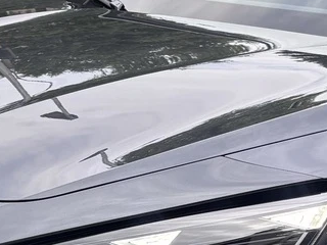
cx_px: 316
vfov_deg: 11.2
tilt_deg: -21.0
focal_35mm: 130
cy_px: 302
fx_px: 1228
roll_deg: -5.3
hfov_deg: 14.9
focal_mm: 5.96
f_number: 1.6
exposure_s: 1/684
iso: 50
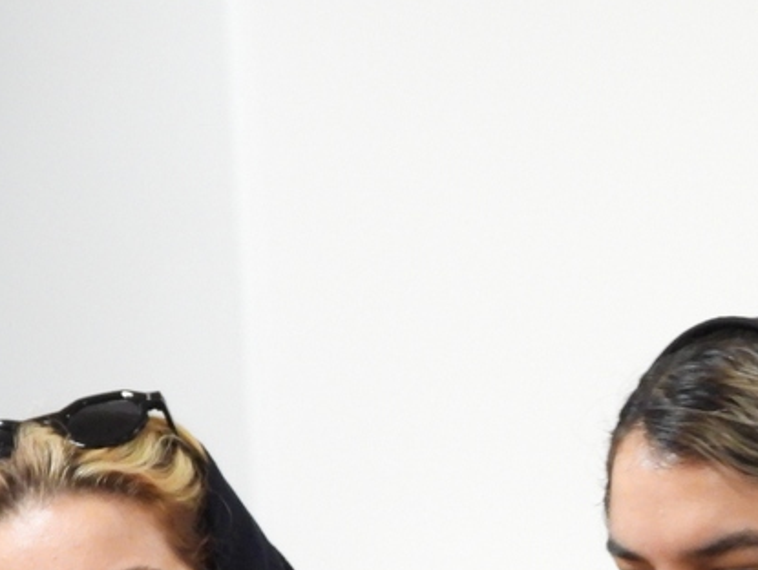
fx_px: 10805
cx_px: 637
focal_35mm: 493
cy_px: 627
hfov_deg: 4.0
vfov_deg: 3.0
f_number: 4.5
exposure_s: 1/6
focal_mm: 35.9
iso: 800
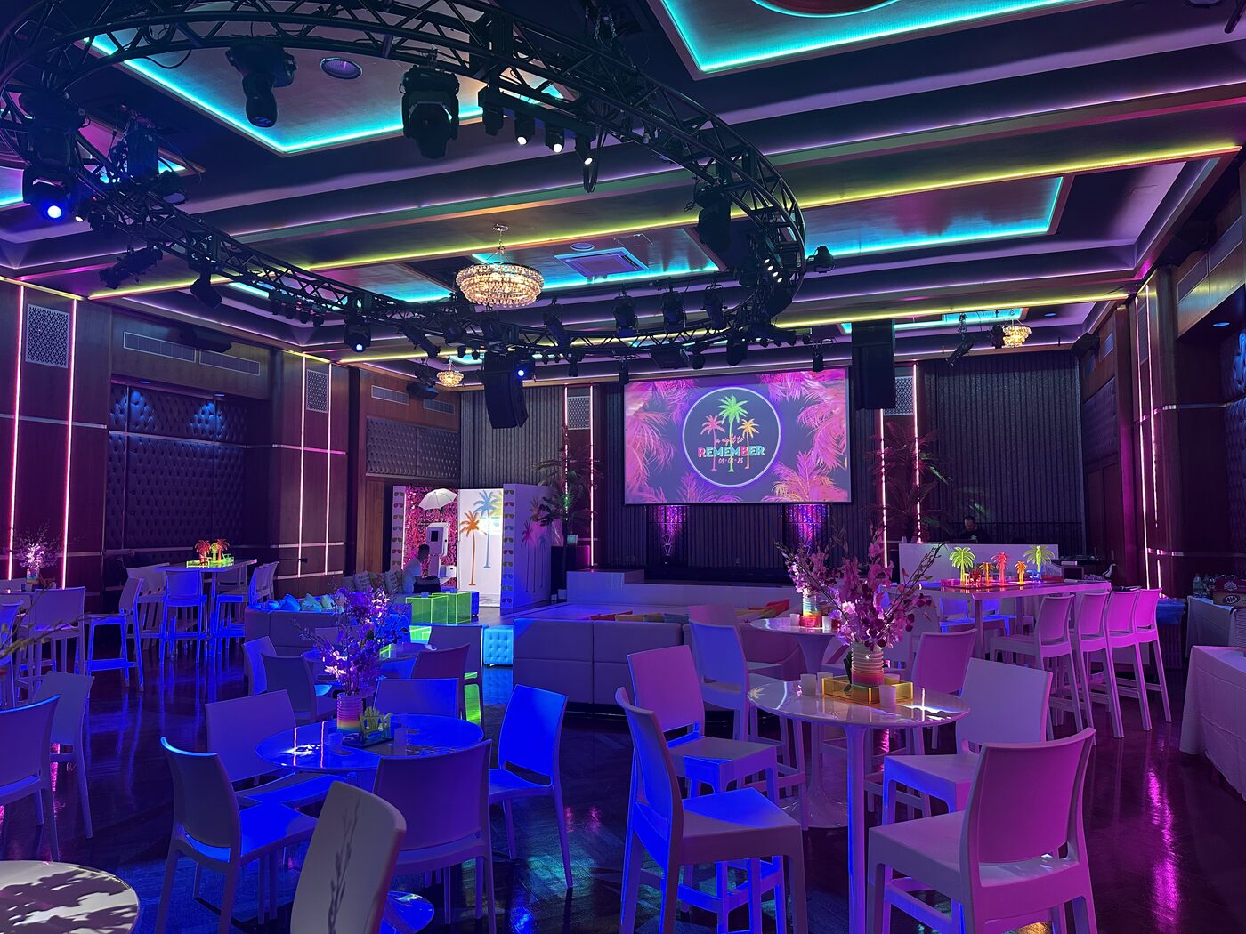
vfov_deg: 56.8
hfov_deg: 71.6
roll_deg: -0.3
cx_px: 623
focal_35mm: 24
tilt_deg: +3.5
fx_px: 864
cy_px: 467
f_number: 1.78
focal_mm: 6.86
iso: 320
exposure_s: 1/60
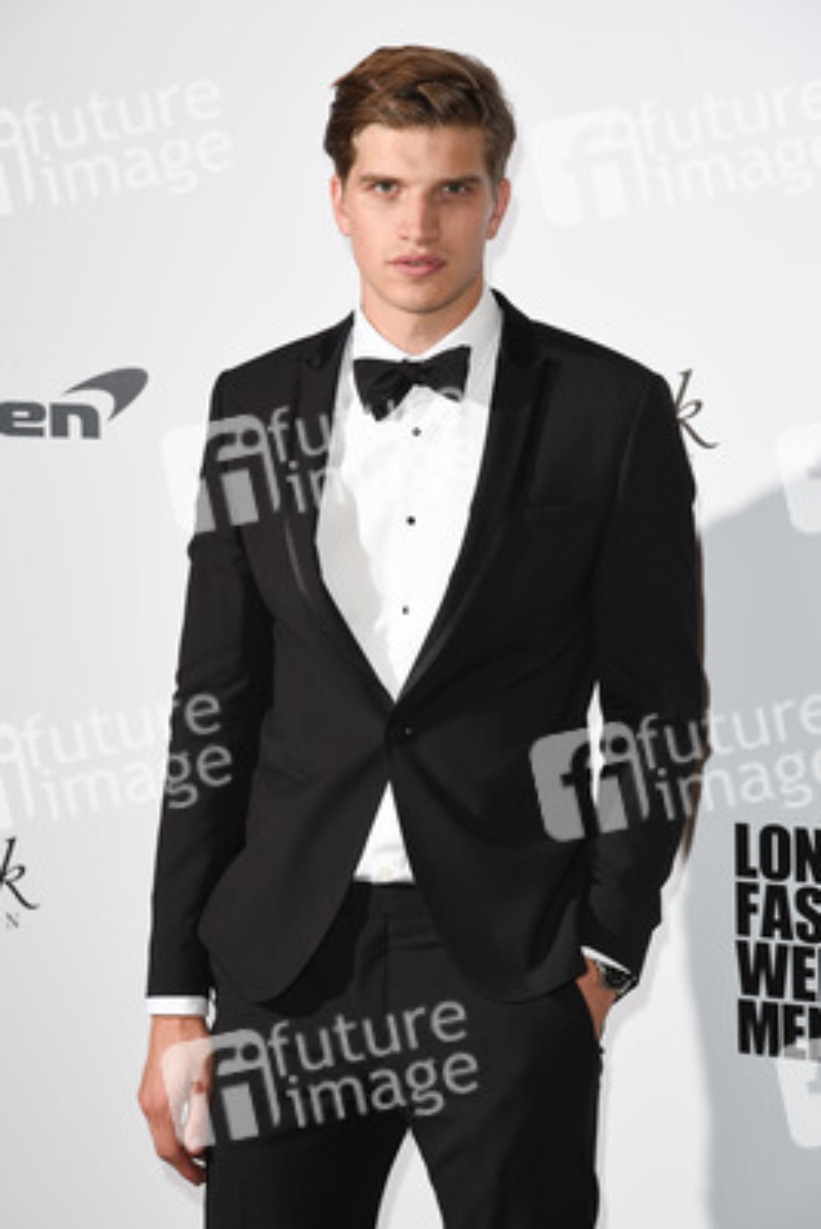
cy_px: 614
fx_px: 3759
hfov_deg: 12.5
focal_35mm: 110
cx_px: 410
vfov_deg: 18.6
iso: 640
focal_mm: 110
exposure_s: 1/250
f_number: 7.1
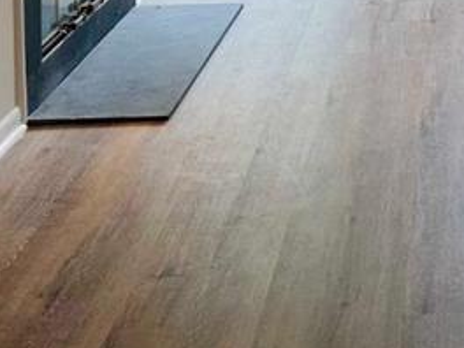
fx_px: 1247
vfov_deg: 14.3
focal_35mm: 93
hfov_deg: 19.2
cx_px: 633
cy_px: -250
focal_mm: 6.86
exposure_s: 1/364
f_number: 1.78
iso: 80
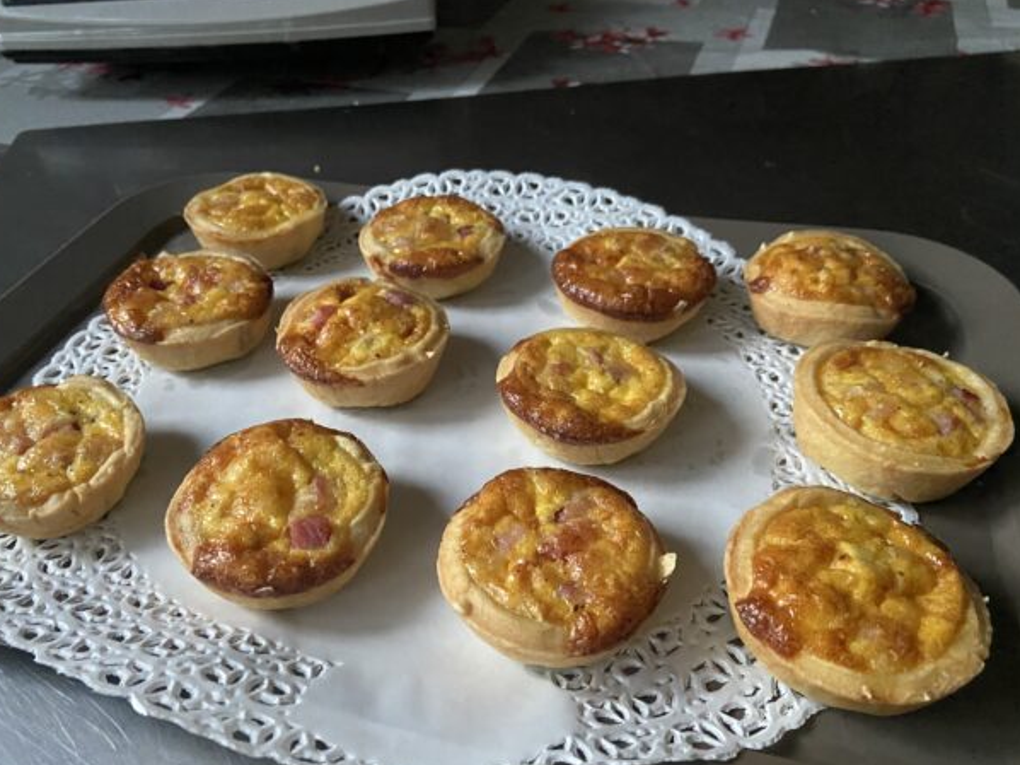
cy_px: 418
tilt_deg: -40.9
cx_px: 463
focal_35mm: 29
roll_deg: +1.4
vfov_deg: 48.1
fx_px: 854
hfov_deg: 61.6
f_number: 1.8
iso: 800
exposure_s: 1/29
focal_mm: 4.25
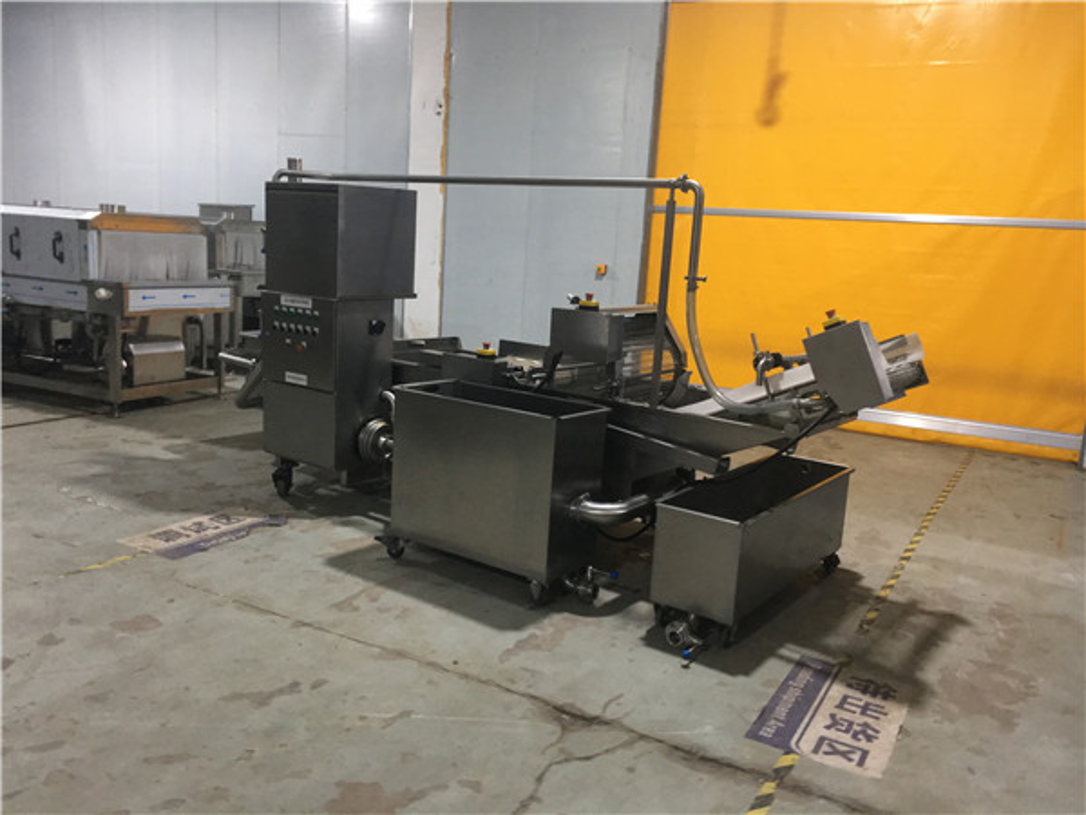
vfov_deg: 48.2
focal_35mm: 29
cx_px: 543
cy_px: 408
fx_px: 910
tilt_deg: -10.9
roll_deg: -2.2
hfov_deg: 61.7
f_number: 2.2
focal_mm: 4.15
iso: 200
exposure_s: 1/20
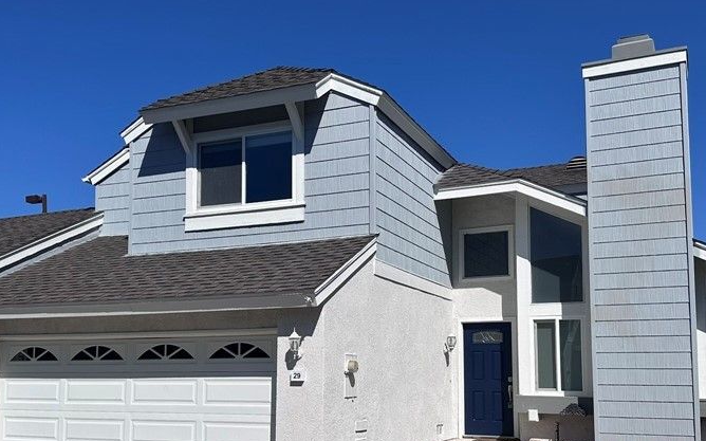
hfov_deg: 50.4
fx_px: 750
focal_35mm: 39
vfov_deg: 32.4
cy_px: 302
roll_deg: -0.5
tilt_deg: +6.1
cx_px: 334
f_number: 1.78
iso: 80
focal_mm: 6.86
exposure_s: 1/10753
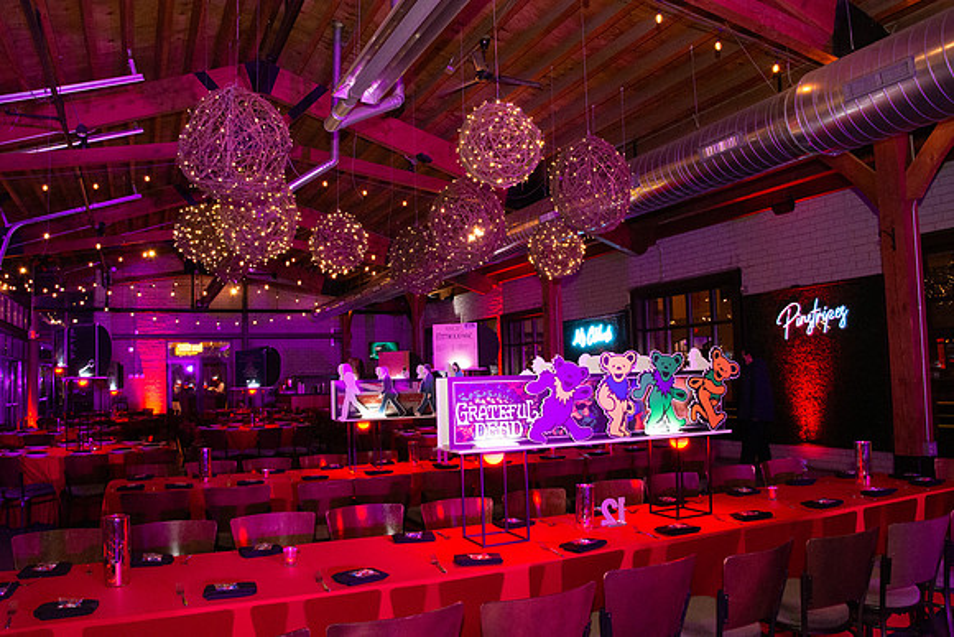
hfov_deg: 67.4
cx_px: 477
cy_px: 318
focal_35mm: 27
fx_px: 716
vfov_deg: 48.0
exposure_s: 1/40
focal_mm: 18
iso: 4000
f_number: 8
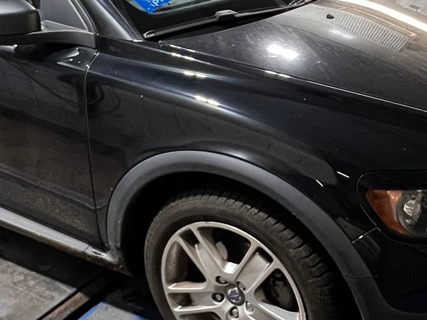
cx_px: 356
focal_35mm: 47
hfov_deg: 38.5
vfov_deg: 29.9
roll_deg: -1.6
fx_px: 580
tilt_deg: -18.9
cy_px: 47
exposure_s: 1/50
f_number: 1.8
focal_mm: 1.57
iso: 320
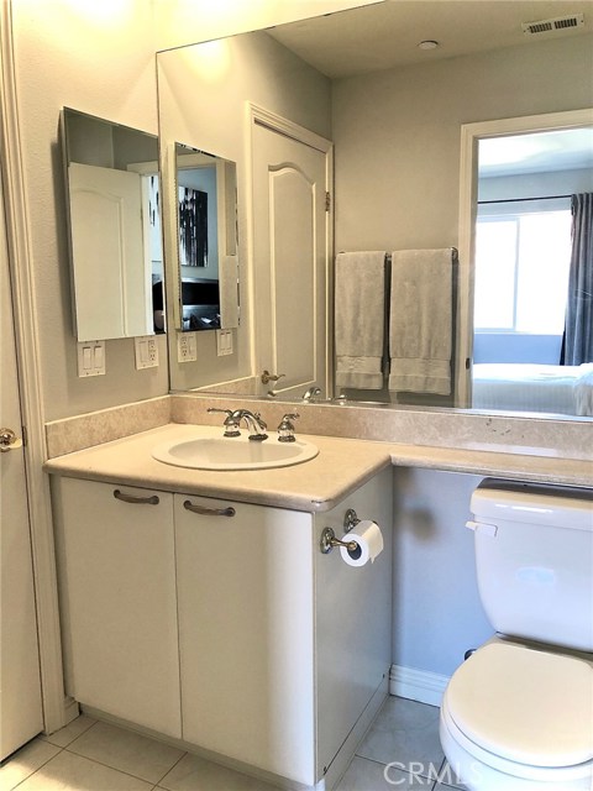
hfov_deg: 49.7
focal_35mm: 28
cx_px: 296
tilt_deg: -8.5
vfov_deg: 63.4
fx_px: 640
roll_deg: +0.9
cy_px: 396
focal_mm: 3.99
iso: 40
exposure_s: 1/20
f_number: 1.8
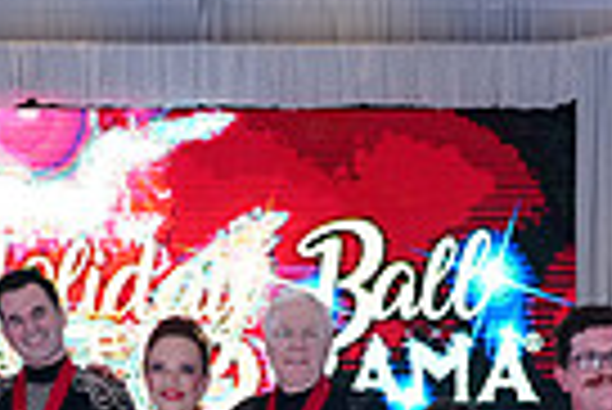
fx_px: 1736
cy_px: 692
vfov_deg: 12.5
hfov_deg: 20.0
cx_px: 342
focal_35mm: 102
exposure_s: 1/250
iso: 2000
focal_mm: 24
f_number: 4
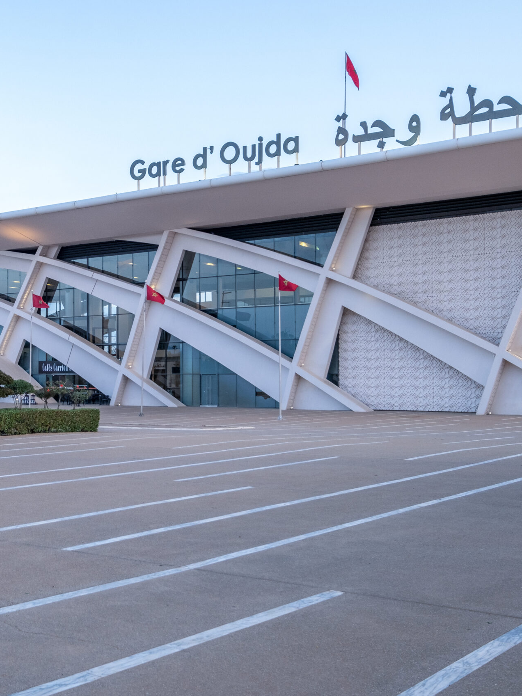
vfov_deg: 42.1
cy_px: 350
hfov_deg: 31.1
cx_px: 81
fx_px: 905
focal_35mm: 45
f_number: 5.6
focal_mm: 20.9
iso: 320
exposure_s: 1/120
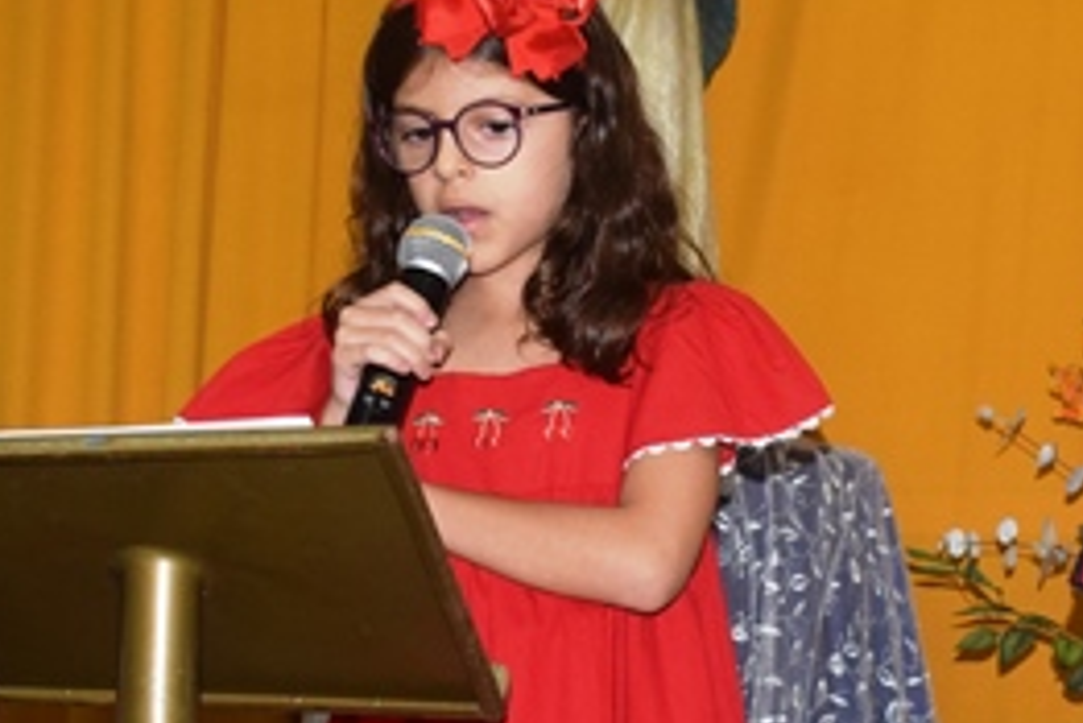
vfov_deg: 12.4
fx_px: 3311
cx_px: 736
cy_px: 564
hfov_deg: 18.5
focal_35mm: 110
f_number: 5
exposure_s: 1/60
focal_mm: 30
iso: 800
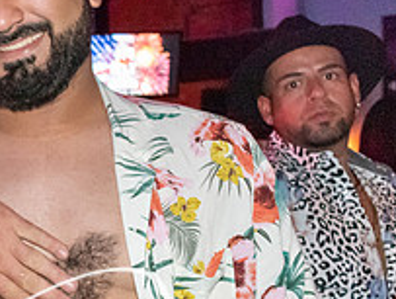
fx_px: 848
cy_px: 225
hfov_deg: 23.5
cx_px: -107
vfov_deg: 19.8
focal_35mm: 74
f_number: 3.5
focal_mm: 18
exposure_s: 1/60
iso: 4500
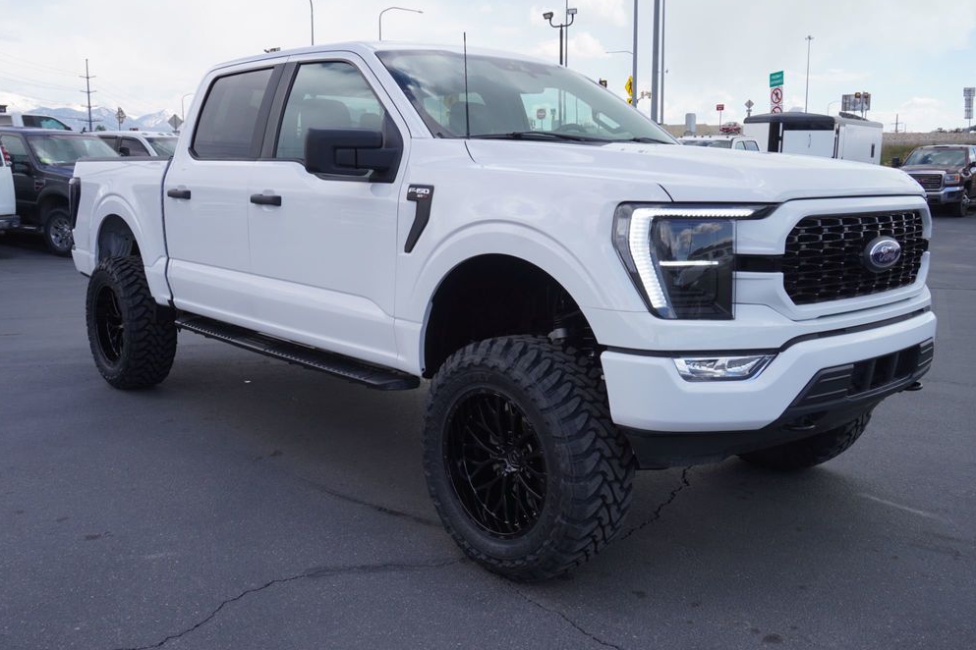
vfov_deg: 40.5
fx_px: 881
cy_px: 326
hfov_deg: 57.9
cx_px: 483
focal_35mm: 33
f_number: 7.1
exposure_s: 1/200
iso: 100
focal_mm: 21
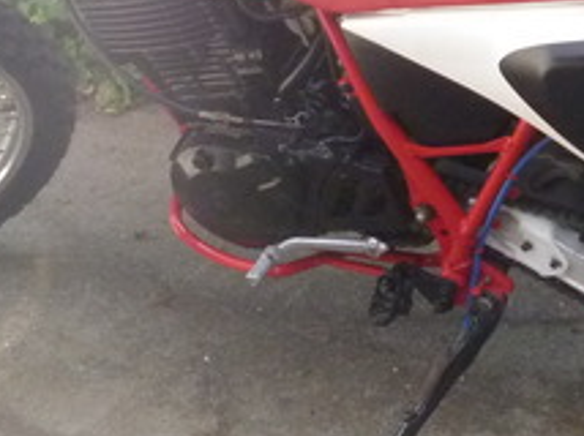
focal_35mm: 131
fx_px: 2208
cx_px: 442
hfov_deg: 15.0
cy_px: 16
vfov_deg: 11.2
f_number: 4.5
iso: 400
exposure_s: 1/250
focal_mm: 6.3
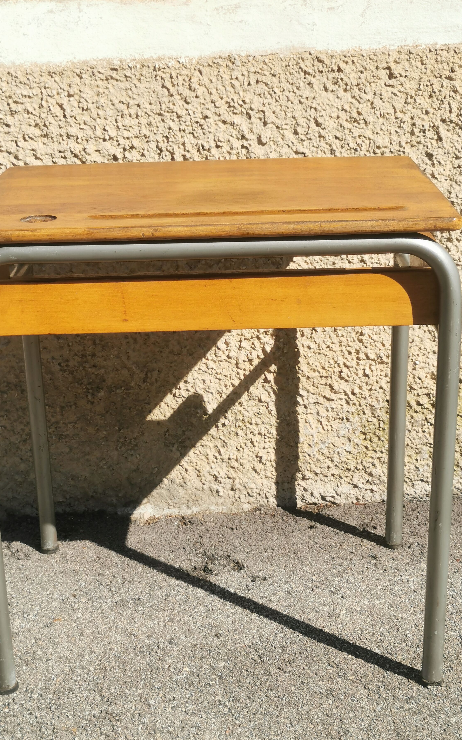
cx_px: 207
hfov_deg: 23.5
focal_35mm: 55
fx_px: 1108
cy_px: 365
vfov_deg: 36.9
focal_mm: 5.58
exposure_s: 1/2849
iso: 50
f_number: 1.8
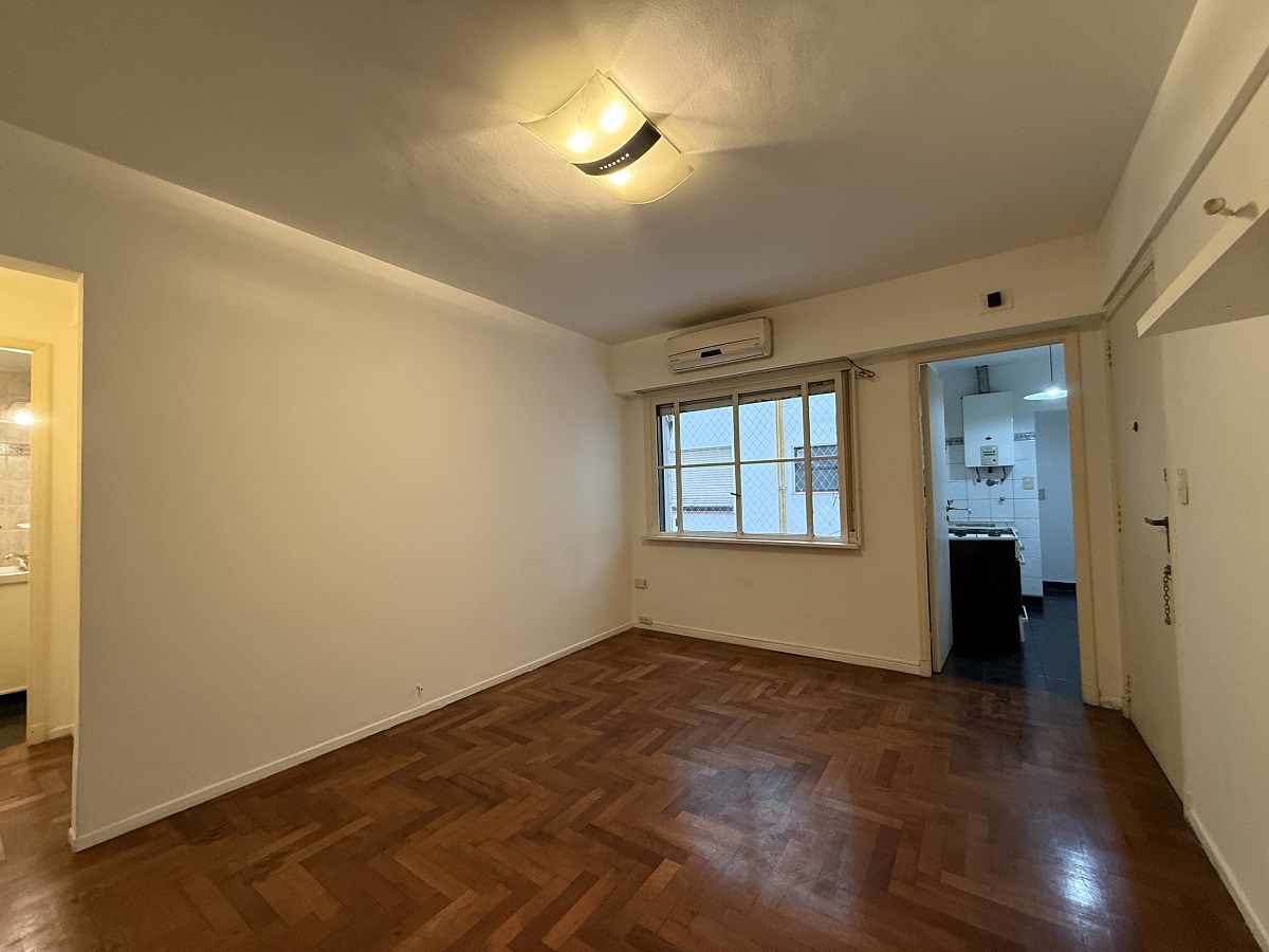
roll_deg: +1.0
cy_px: 476
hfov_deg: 102.1
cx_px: 634
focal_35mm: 14
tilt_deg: +1.9
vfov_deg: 85.7
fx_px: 513
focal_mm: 2.22
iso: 320
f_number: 2.2
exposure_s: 1/50
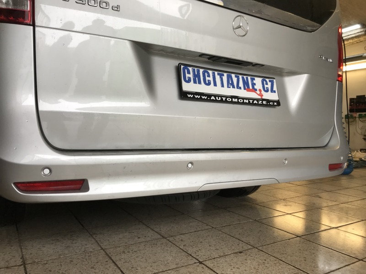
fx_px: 296
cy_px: 137
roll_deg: -0.4
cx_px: 183
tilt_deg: -2.4
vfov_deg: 49.7
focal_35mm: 28
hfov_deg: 63.4
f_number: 1.8
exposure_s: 1/100
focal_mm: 3.99
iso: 32
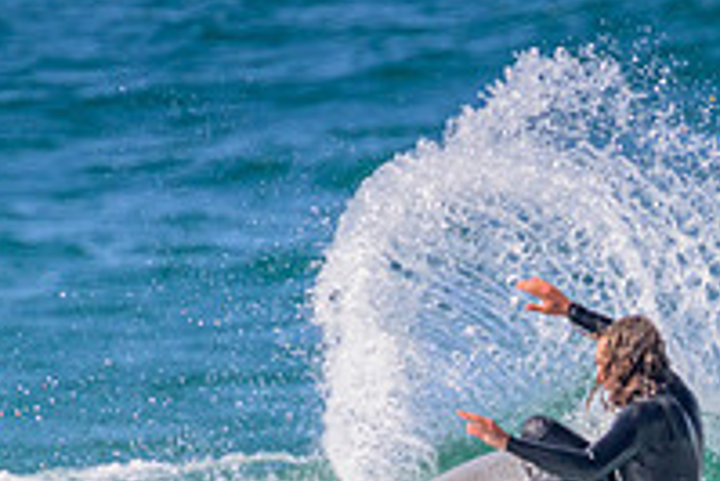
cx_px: 564
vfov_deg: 0.6
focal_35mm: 2333
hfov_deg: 0.9
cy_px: 591
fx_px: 46692
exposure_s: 1/1600
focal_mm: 800
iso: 800
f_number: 11
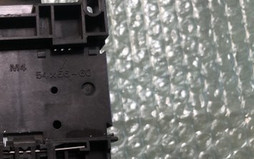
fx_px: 464
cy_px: 113
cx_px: -1
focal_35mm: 67
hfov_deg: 28.7
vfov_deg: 19.3
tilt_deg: -77.1
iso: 40
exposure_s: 1/15
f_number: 1.8
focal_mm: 3.99
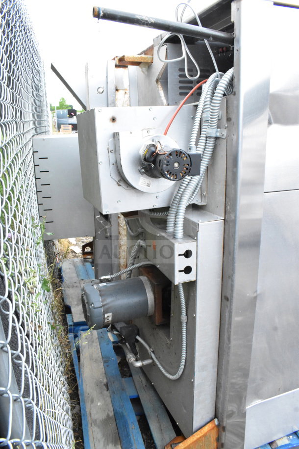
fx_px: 336
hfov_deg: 47.9
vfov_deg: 67.4
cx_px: 150
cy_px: 224
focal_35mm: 27
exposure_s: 1/640
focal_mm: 18
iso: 6400
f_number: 13
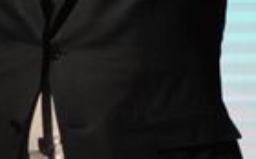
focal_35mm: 408
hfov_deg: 5.0
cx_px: -300
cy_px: 5
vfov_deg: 3.2
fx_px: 2842
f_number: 2.8
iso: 2500
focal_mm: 80
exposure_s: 1/320
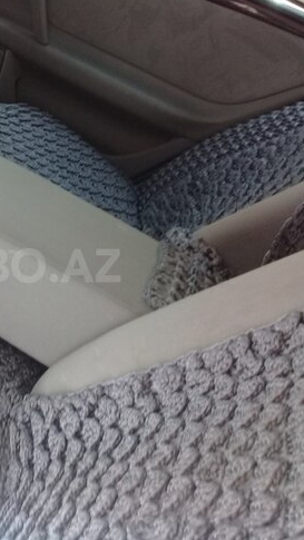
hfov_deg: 24.9
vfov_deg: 44.6
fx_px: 659
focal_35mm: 46
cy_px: 266
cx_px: 7
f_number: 2.2
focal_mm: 3.3
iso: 64
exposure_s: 1/50
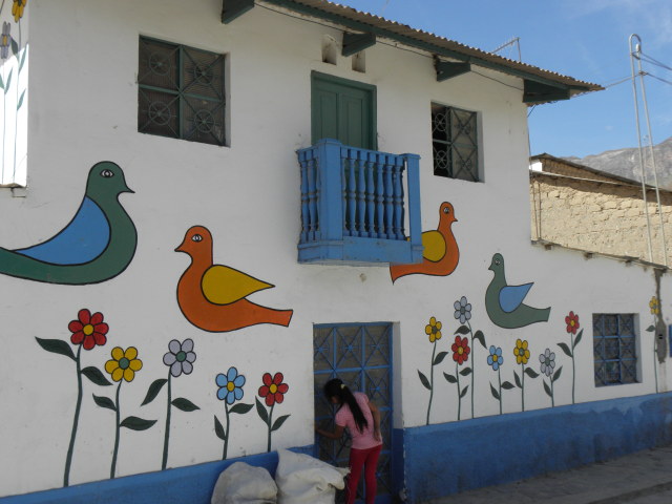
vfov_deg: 35.1
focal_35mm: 41
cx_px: 336
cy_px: 252
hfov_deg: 45.8
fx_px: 796
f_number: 4.5
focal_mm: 7.31
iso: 100
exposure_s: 1/640
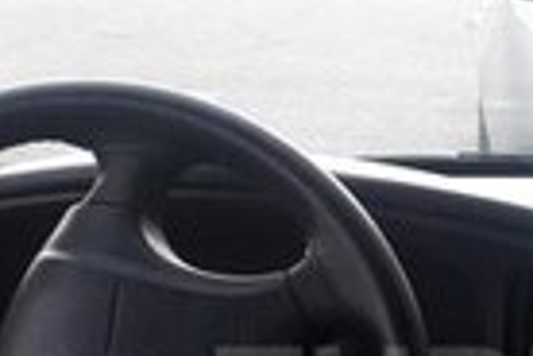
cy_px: 404
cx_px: 610
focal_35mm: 139
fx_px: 2058
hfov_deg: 14.4
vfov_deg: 9.8
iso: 40
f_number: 1.9
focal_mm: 3.7
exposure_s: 1/100
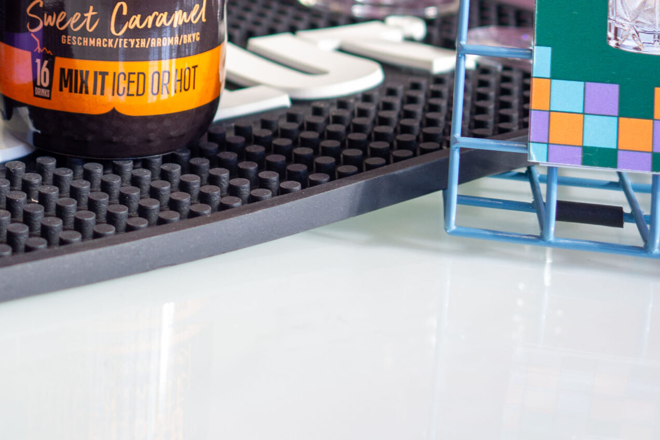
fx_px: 1467
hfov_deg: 24.2
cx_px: -4
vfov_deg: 16.4
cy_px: -86
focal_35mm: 80
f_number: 2.2
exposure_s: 1/100
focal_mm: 17
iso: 100
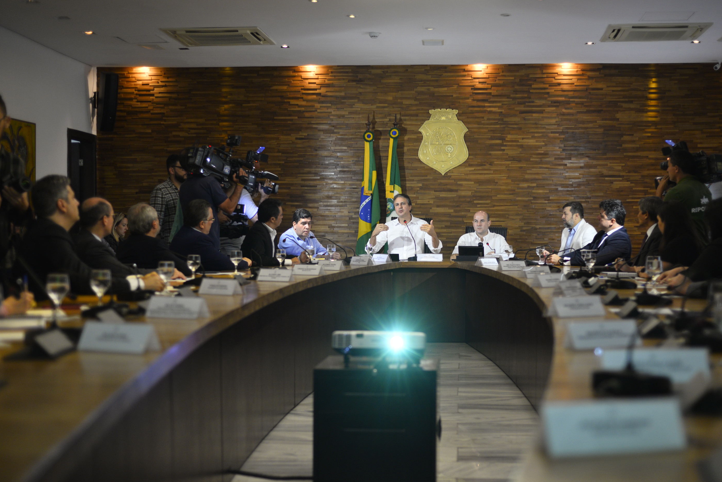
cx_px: 384
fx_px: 1083
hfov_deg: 36.8
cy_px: 257
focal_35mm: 54
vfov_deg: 25.1
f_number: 2.5
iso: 800
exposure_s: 1/250
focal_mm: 50
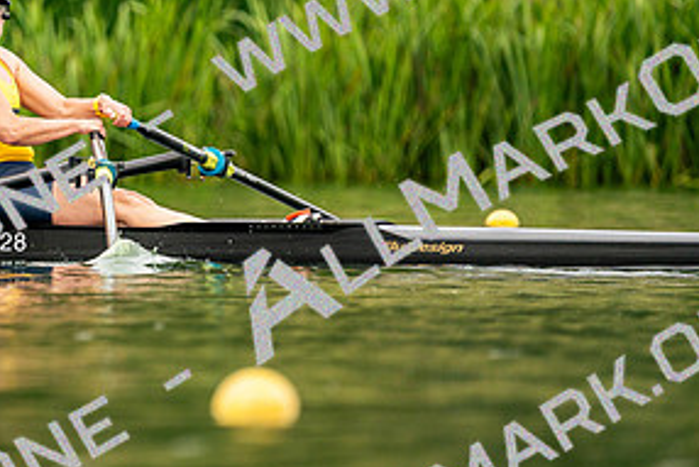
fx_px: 23622
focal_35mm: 1216
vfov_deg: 1.1
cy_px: 133
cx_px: 34
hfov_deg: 1.7
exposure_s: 1/2000
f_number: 6.3
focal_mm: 600
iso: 800
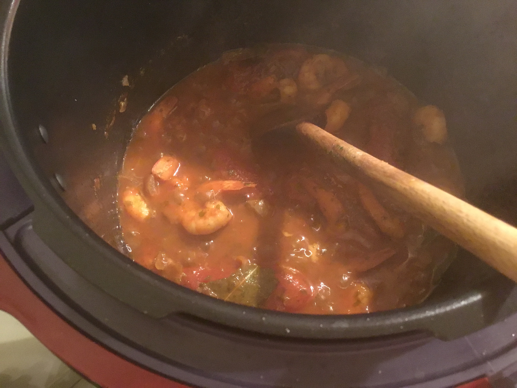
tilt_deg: -65.6
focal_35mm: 31
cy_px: 194
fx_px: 463
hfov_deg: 58.4
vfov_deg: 45.4
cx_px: 258
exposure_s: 1/17
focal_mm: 3.3
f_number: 2.4
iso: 640
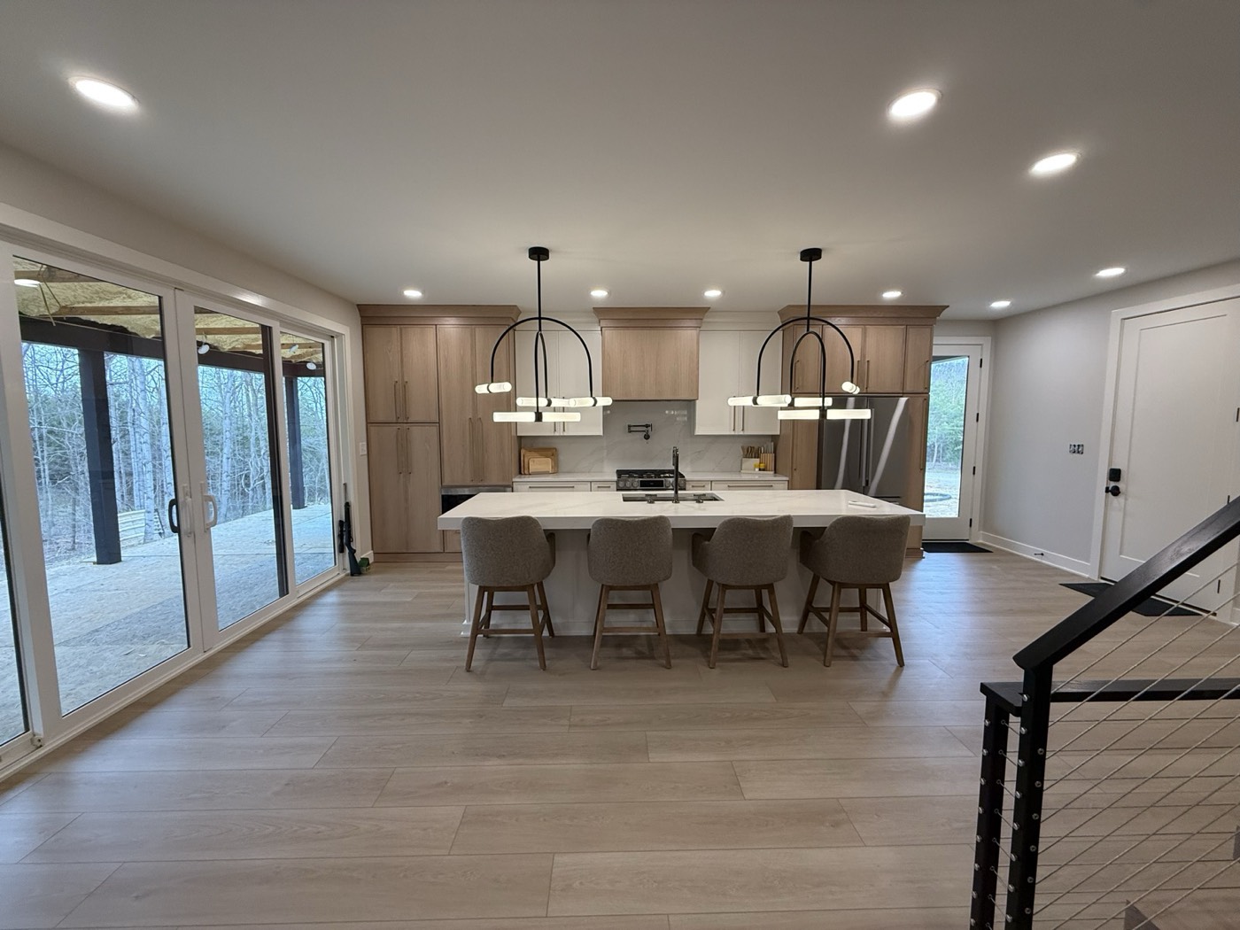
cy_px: 465
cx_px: 620
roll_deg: -0.5
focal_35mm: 14
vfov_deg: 85.7
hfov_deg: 102.1
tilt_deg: -4.6
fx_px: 502
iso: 160
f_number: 2.2
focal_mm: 2.22
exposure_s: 1/120
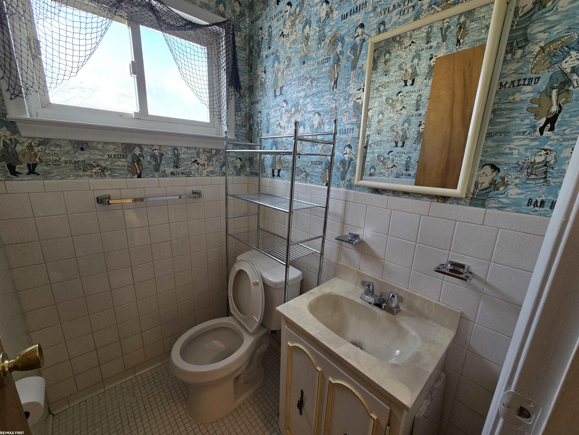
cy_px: 218
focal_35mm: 13
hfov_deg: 106.2
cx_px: 290
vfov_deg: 89.9
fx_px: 217
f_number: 2.2
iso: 80
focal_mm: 2.2
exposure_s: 1/120
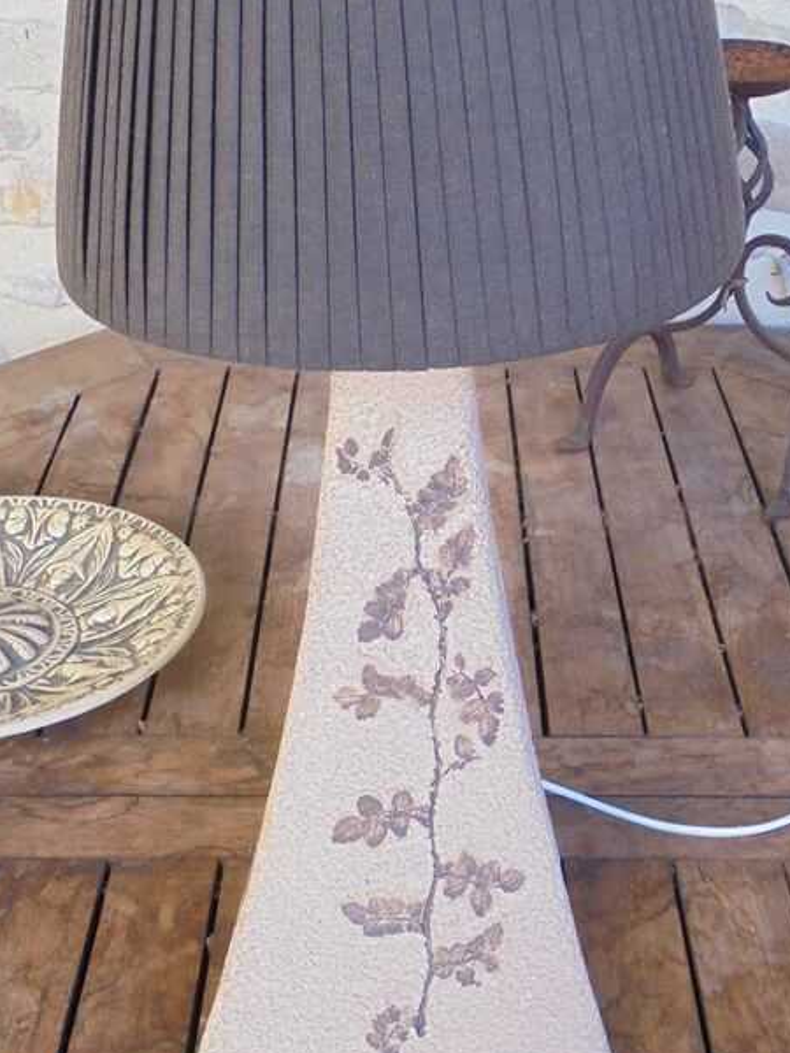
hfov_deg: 25.7
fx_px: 1734
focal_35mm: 57
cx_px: 408
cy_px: 435
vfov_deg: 33.7
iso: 100
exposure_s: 1/30
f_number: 4.2
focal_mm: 6.9
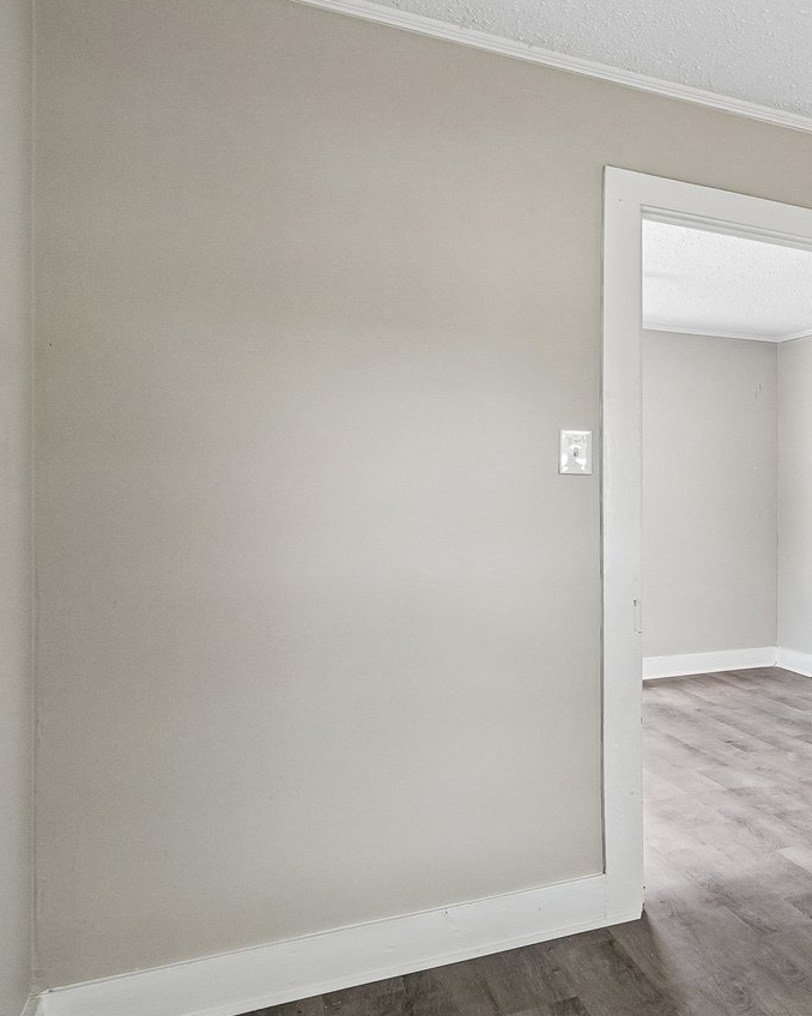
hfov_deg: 28.2
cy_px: 519
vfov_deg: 52.9
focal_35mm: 34
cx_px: 1224
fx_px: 1022
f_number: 8
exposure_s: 1/8
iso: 400
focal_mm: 10
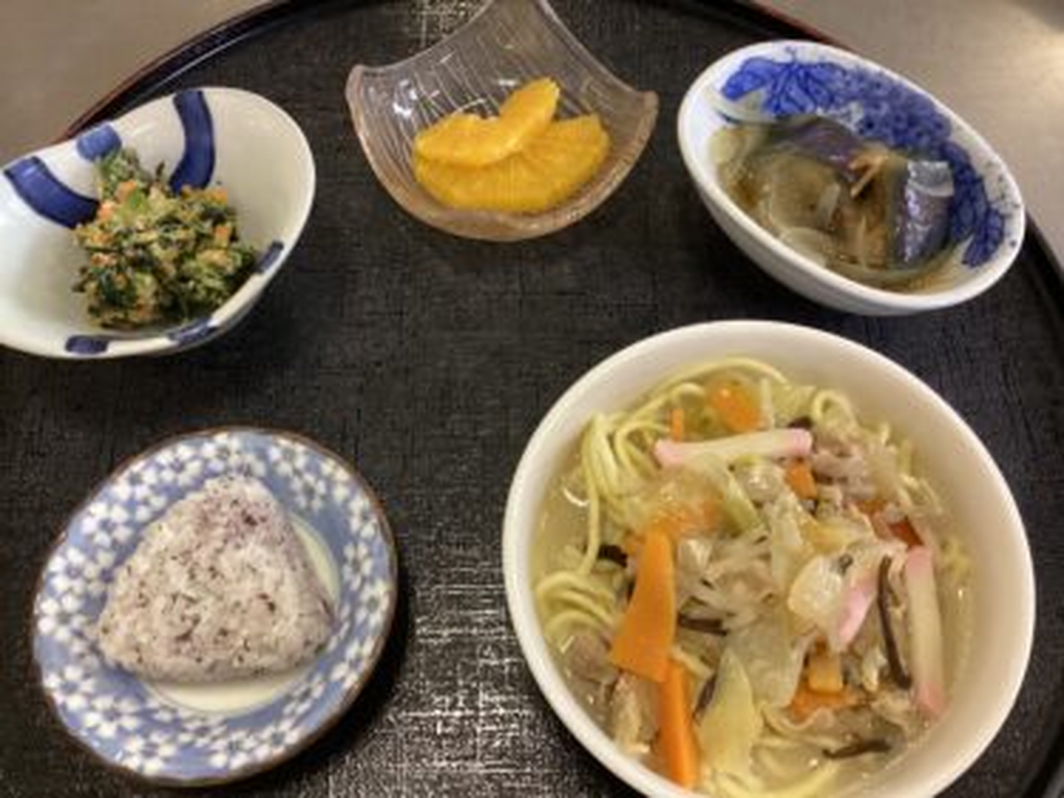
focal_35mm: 31
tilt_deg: -64.4
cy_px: 399
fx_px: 953
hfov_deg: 58.4
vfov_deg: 45.4
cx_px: 532
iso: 320
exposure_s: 1/60
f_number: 2.4
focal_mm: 3.3
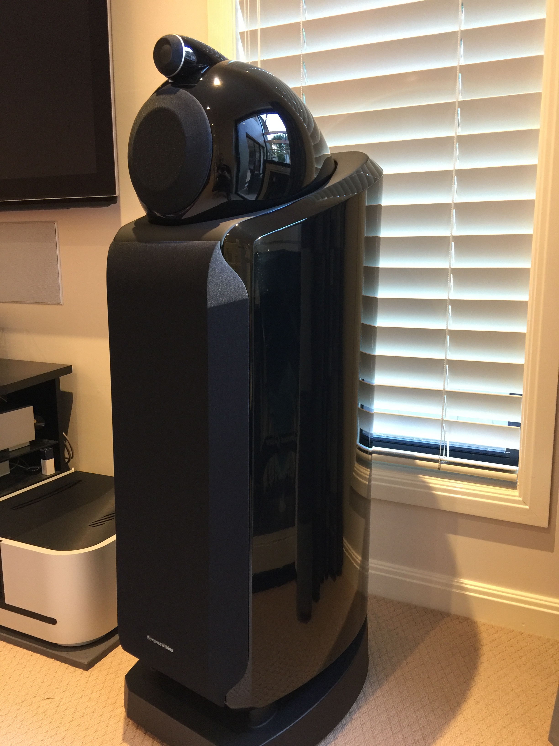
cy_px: 373
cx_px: 280
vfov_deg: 61.7
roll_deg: +0.1
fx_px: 624
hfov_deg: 48.2
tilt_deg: -10.5
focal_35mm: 29
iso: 100
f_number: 2.2
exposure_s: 1/17
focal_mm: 4.15
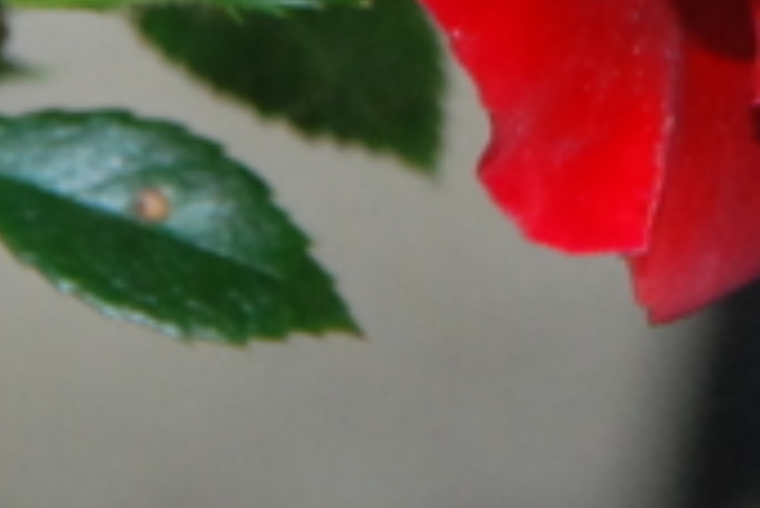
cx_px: 760
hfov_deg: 1.4
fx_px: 31482
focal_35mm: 1490
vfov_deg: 0.9
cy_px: -490
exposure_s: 1/200
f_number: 13
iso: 1600
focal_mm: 210
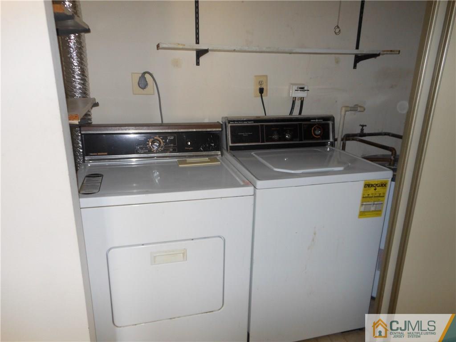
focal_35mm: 25
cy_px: 171
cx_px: 228
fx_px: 329
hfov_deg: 69.4
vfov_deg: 54.9
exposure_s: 1/25
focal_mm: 4.5
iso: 200
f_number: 3.2
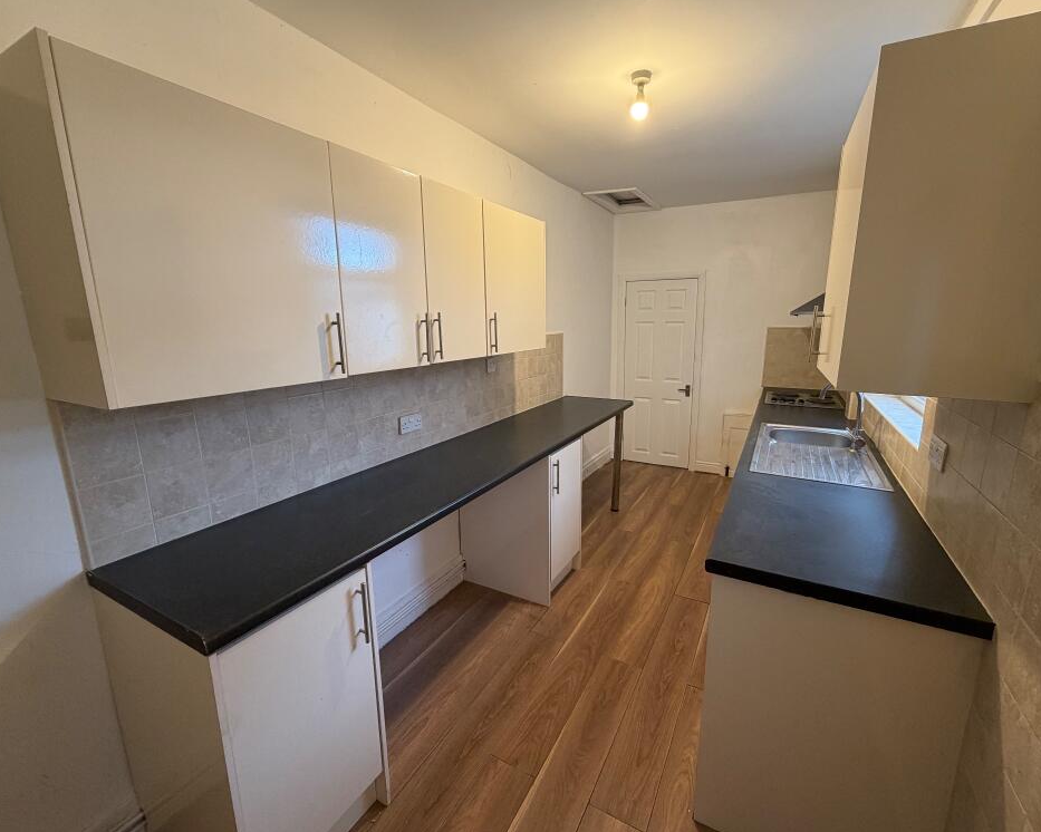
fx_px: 462
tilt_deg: -11.3
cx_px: 546
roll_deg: +0.8
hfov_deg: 96.7
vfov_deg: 84.0
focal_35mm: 15
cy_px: 407
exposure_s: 1/50
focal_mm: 2.22
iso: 200
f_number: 2.2
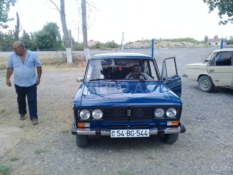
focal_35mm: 31
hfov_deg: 58.4
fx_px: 209
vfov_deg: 45.4
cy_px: 88
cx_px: 116
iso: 50
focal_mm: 3.3
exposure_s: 1/492
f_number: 2.2
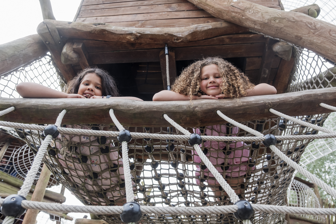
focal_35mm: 24
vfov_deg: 53.1
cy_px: 112
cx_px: 168
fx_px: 224
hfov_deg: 73.7
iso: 200
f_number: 3.6
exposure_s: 1/500
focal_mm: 16
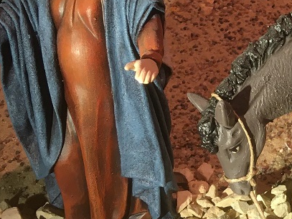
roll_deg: +1.5
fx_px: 481
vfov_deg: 25.5
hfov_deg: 33.3
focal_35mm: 57
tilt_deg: -20.9
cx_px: 208
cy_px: 74
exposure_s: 1/33
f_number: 2.2
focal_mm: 4.15
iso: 80
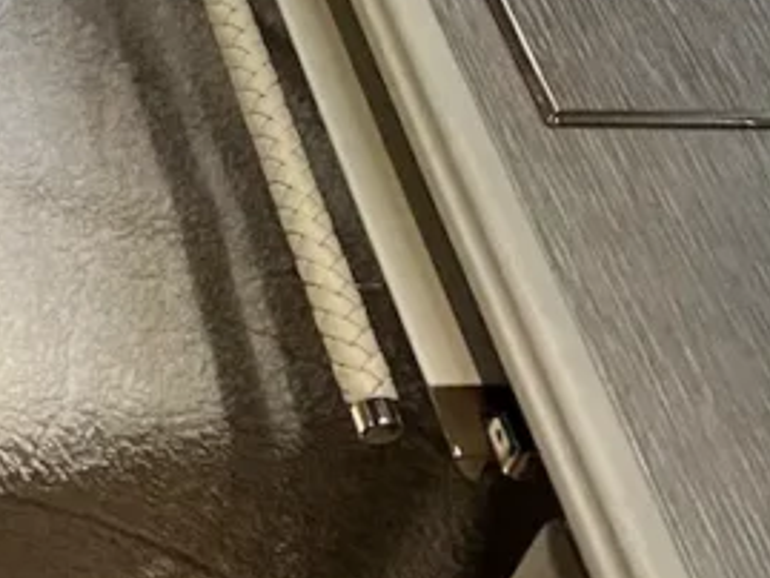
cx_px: -567
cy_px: -318
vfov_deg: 13.9
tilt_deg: -41.1
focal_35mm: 99
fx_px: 2203
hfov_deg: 16.8
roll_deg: -3.6
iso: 400
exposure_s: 1/55
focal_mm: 5.7
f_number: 1.5
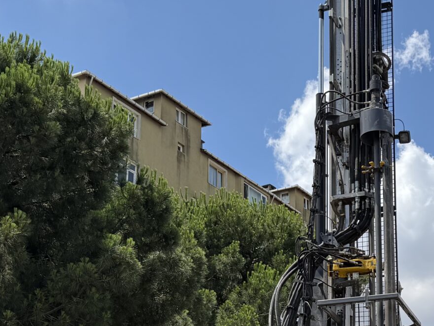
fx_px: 877
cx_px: 387
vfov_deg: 20.4
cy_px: 322
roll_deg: +1.6
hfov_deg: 26.9
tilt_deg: +15.4
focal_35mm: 70
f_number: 1.78
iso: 80
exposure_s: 1/6173
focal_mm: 6.76
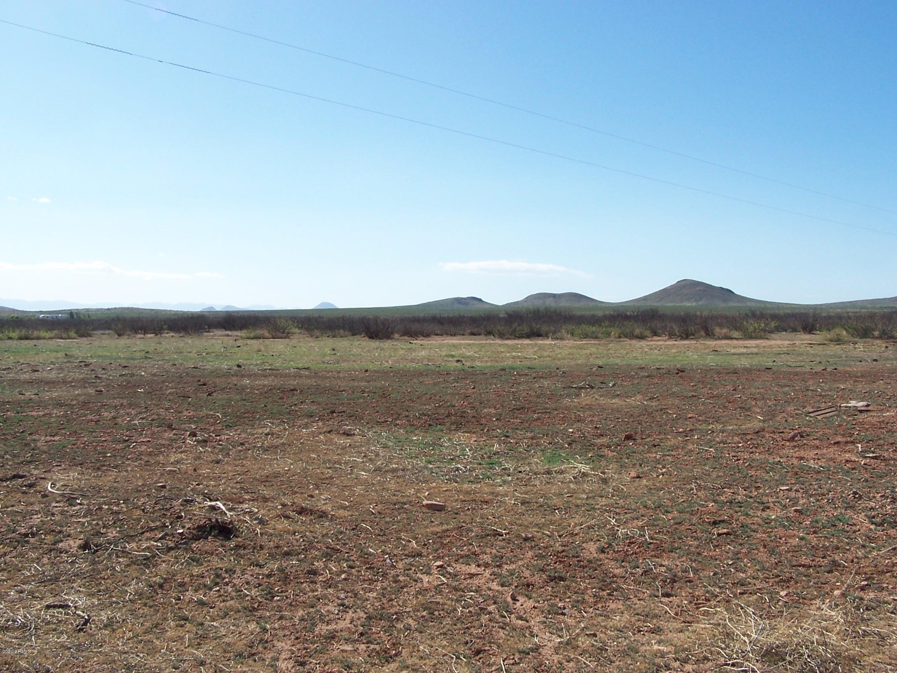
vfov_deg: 37.7
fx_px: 985
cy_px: 336
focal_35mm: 38
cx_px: 448
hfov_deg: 49.0
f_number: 5.6
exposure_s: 1/350
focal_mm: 6.3
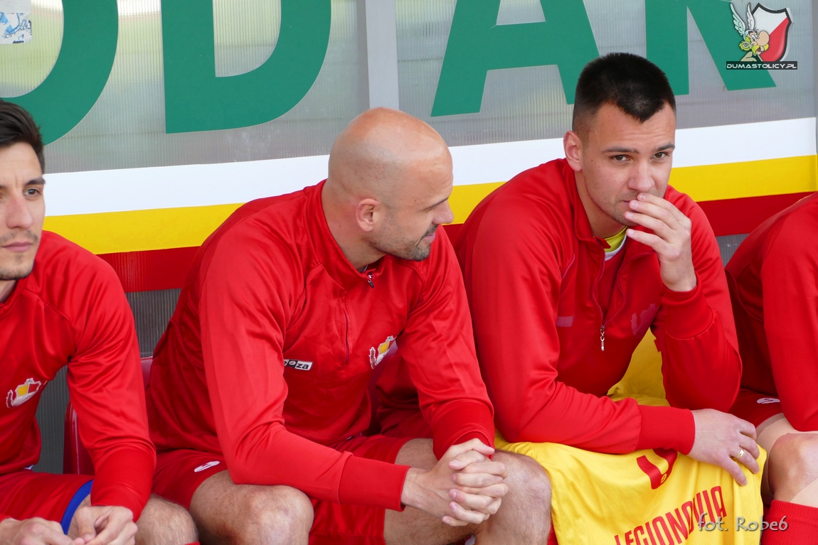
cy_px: 272
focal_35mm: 186
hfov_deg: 11.1
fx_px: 4227
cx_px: 409
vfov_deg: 7.4
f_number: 4
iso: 400
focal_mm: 67.72
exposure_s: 1/250
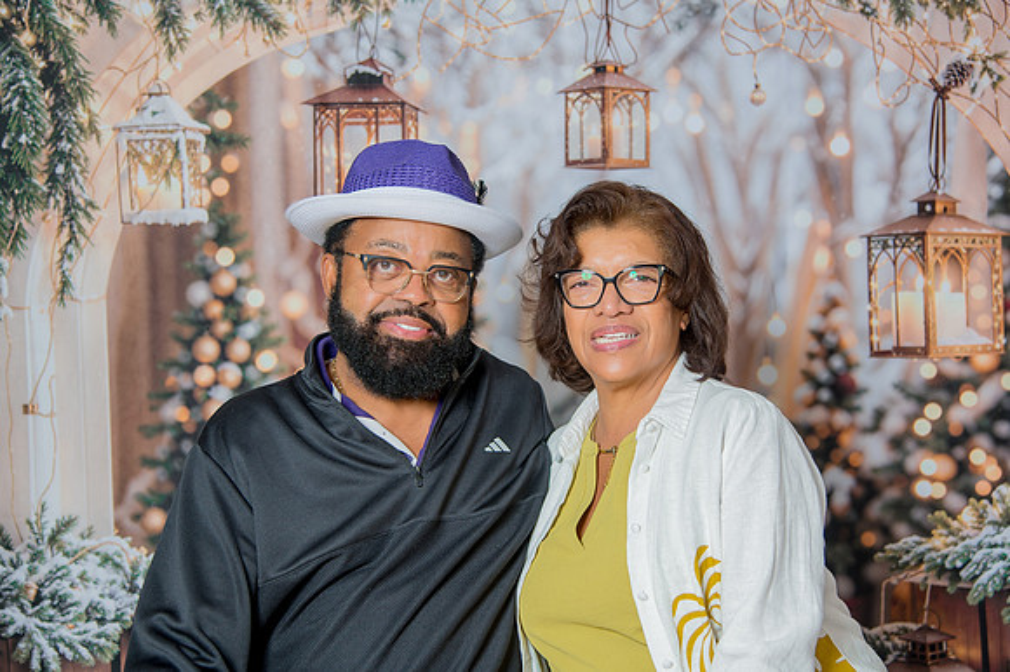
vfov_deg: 23.2
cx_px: 548
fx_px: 1635
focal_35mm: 58
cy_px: 305
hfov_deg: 34.3
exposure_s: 1/200
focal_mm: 52
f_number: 4
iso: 100
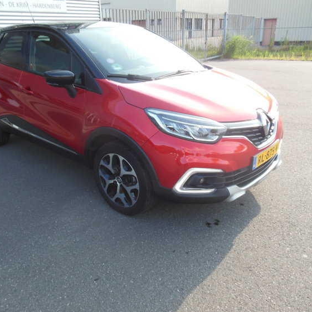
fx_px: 306
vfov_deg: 54.0
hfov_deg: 54.0
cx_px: 144
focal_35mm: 30
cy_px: 158
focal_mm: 4.5
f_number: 3.2
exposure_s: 1/250
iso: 125
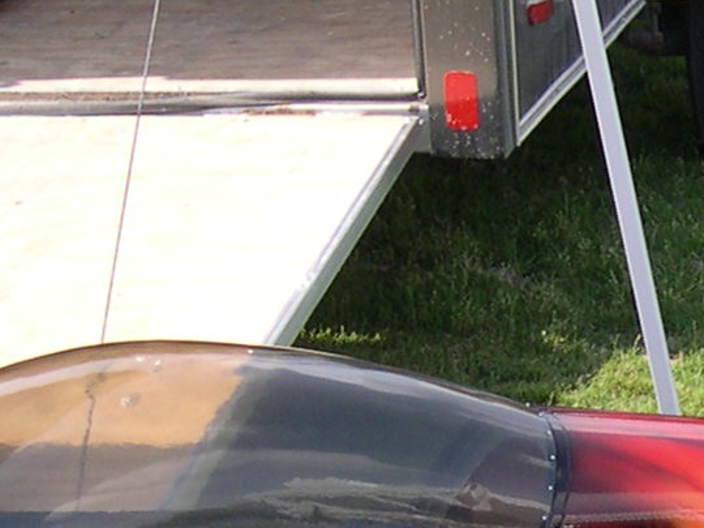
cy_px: 390
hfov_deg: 12.0
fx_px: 3254
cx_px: 887
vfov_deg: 9.3
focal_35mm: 160
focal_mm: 8
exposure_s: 1/610
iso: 100
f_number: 2.8
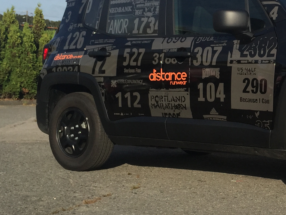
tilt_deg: -2.1
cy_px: 82
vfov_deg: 20.7
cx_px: 278
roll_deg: -0.8
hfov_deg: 26.1
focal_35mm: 71
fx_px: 587
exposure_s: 1/2475
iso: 32
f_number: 2.2
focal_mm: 4.15
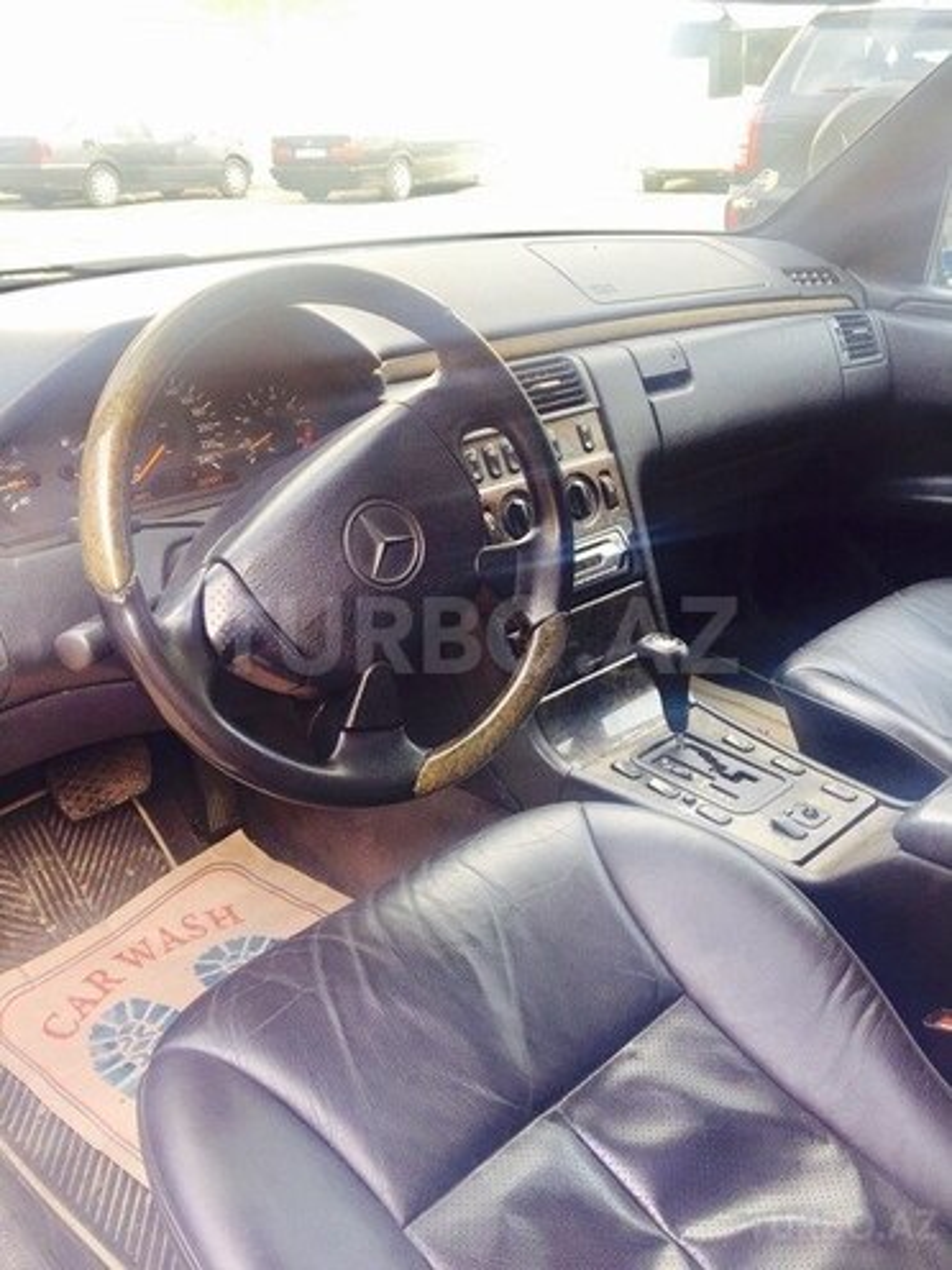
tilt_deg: -26.9
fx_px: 1063
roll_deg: +2.2
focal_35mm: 29
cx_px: 476
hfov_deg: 48.2
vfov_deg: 61.7
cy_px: 635
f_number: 2.2
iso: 32
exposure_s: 1/100
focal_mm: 4.15
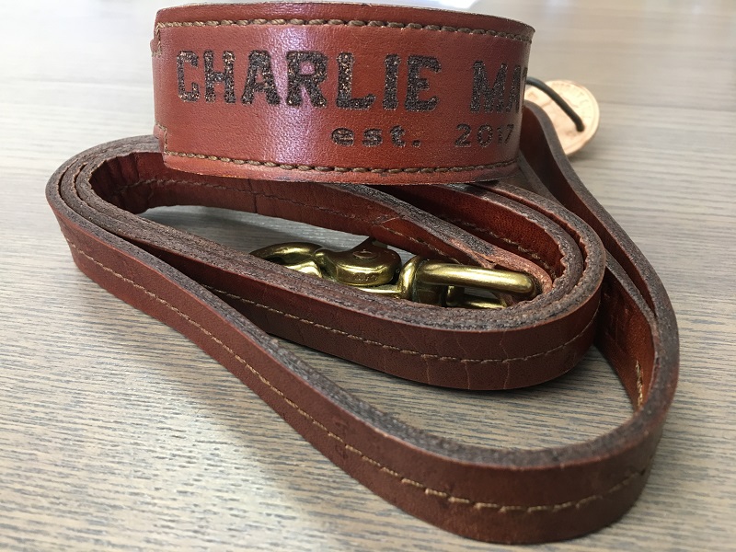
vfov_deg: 48.2
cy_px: 276
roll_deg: -0.5
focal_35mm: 29
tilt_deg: -34.5
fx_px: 617
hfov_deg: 61.7
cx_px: 368
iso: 80
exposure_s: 1/30
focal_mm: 4.15
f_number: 2.2
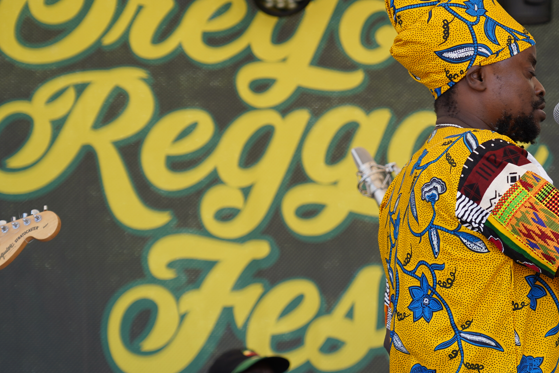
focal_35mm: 142
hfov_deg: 14.4
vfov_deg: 9.7
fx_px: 2205
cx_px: 438
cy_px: 135
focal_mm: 76
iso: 100
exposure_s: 1/200
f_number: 4.5
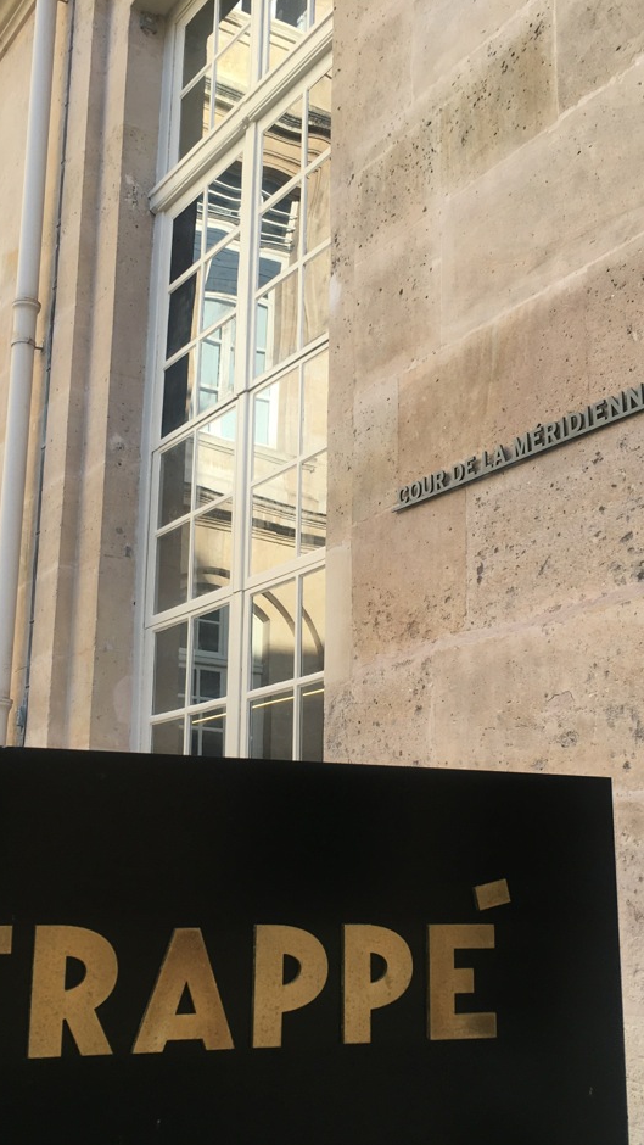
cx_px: 275
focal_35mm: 43
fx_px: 1305
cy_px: 579
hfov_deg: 27.7
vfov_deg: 47.4
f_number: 2.2
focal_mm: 4.15
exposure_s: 1/197
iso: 25
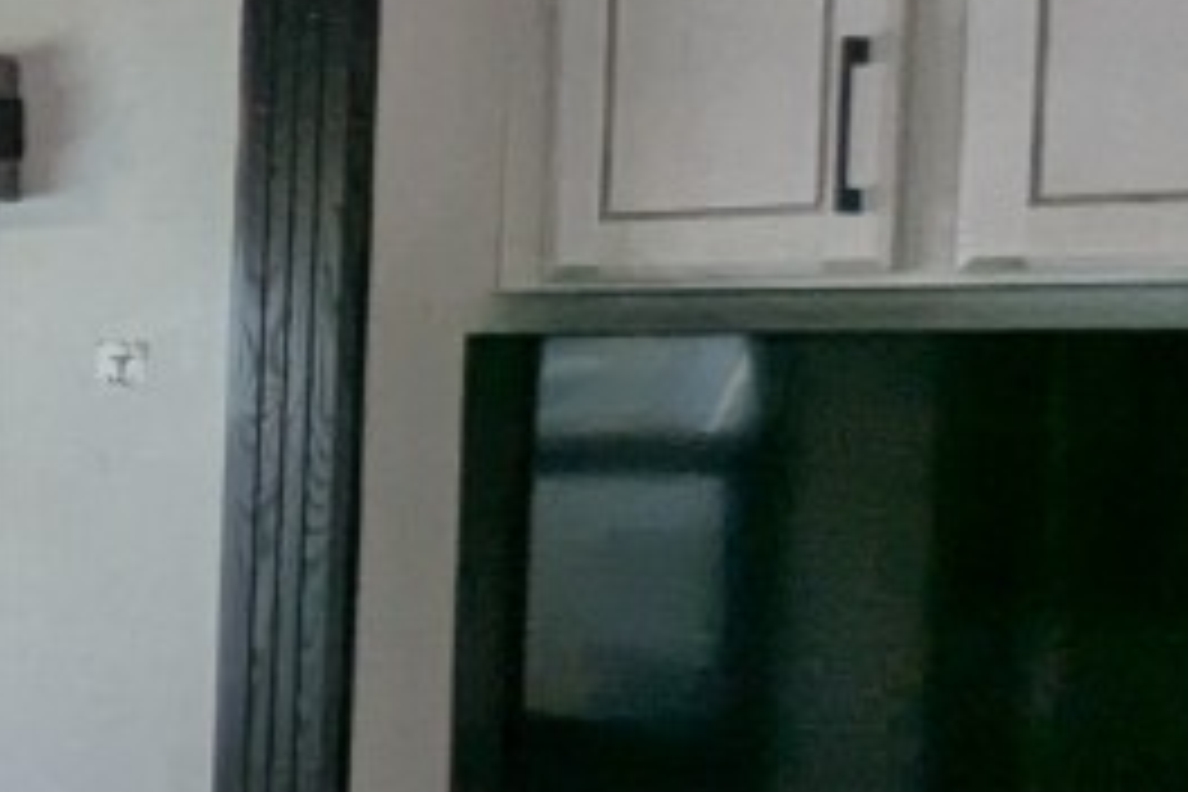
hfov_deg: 16.3
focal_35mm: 88
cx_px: -1339
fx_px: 2904
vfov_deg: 15.5
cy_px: 490
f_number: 2.2
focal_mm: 2.35
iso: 105
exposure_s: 1/100
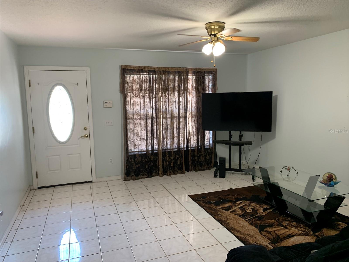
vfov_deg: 53.1
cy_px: 131
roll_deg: +0.7
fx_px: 262
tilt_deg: -6.2
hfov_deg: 67.3
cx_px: 174
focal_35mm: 26
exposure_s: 1/60
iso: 200
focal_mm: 4.25
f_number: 1.8
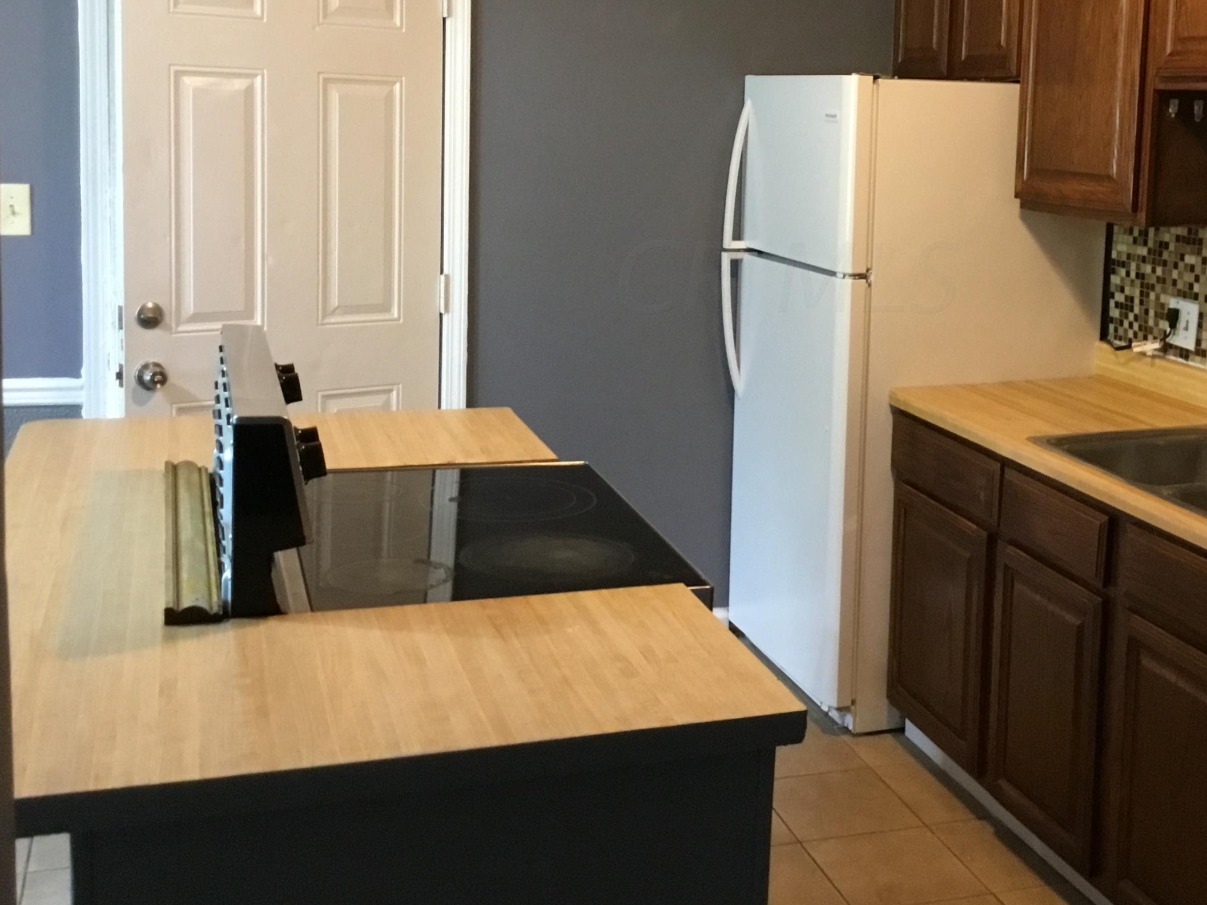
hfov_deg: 42.5
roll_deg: -1.9
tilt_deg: -6.2
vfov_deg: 32.5
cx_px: 787
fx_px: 1534
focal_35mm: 44
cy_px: 276
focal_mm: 3.3
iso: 200
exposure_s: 1/24
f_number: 2.4
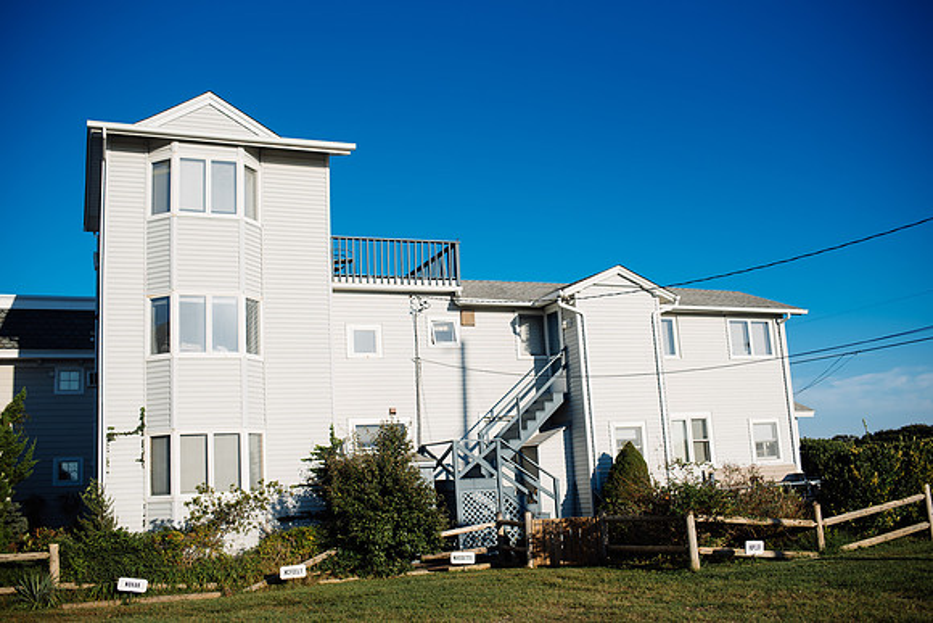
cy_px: 312
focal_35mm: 35
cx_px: 466
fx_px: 907
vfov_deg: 37.9
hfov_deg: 54.4
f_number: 2.8
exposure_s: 1/1250
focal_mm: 35
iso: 100
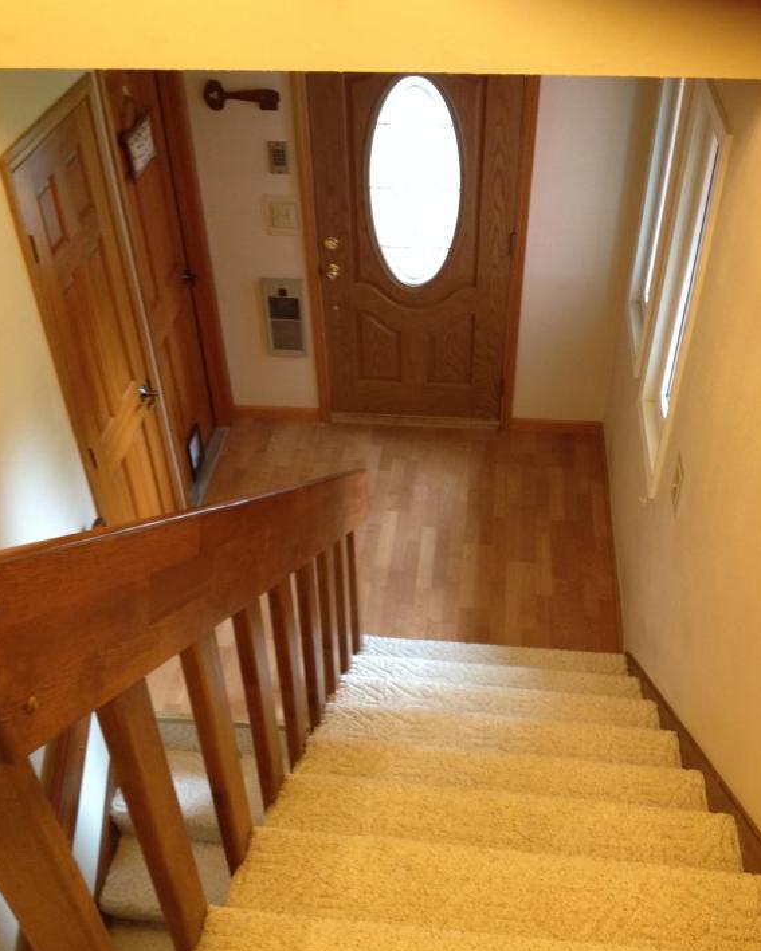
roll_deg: +3.1
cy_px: 494
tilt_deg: -41.6
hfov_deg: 40.1
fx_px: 1042
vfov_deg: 49.1
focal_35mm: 37
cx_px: 380
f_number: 2.4
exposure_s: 1/20
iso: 125
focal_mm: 4.28
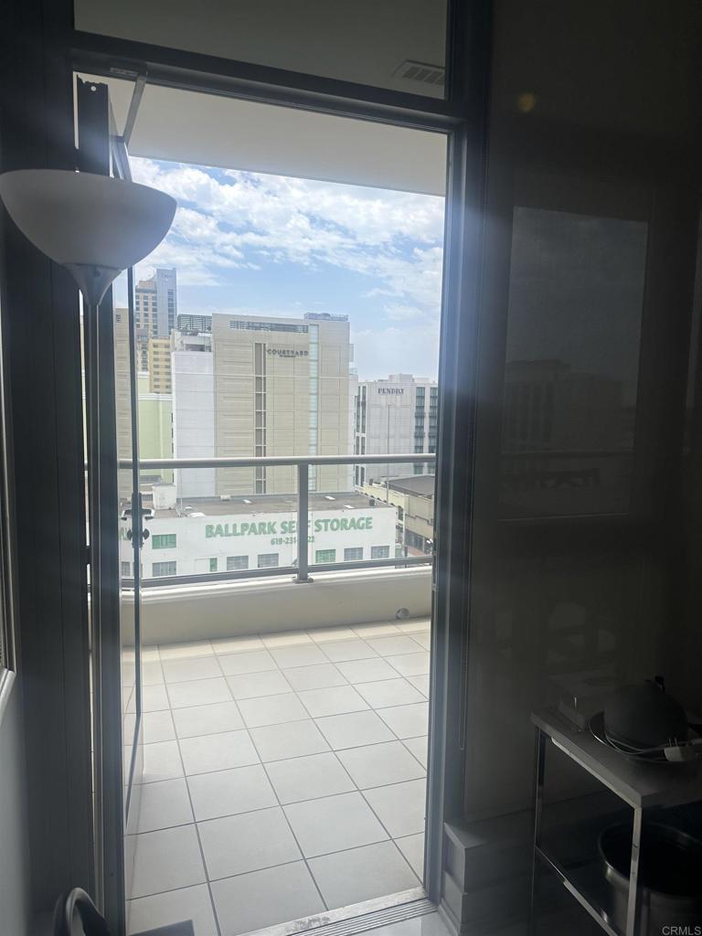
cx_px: 351
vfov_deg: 71.6
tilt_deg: -4.8
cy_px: 468
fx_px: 649
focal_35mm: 24
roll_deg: -2.7
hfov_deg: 56.8
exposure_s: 1/3472
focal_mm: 6.86
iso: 80
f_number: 1.78
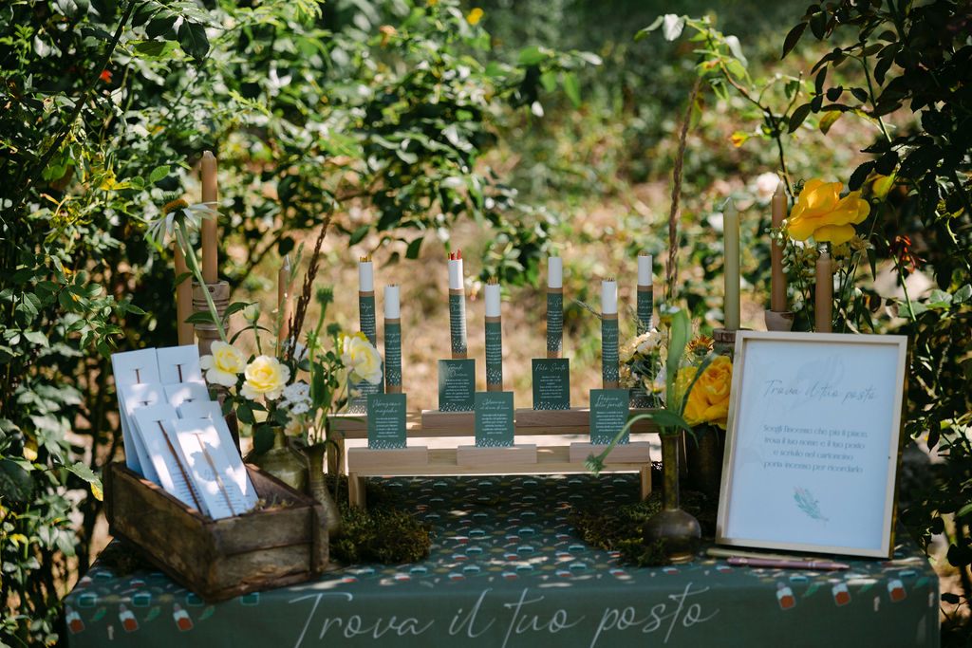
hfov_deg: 26.3
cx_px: 509
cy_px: 309
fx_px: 2082
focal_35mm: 77
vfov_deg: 17.7
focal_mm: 72
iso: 100
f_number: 2.8
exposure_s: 1/1250
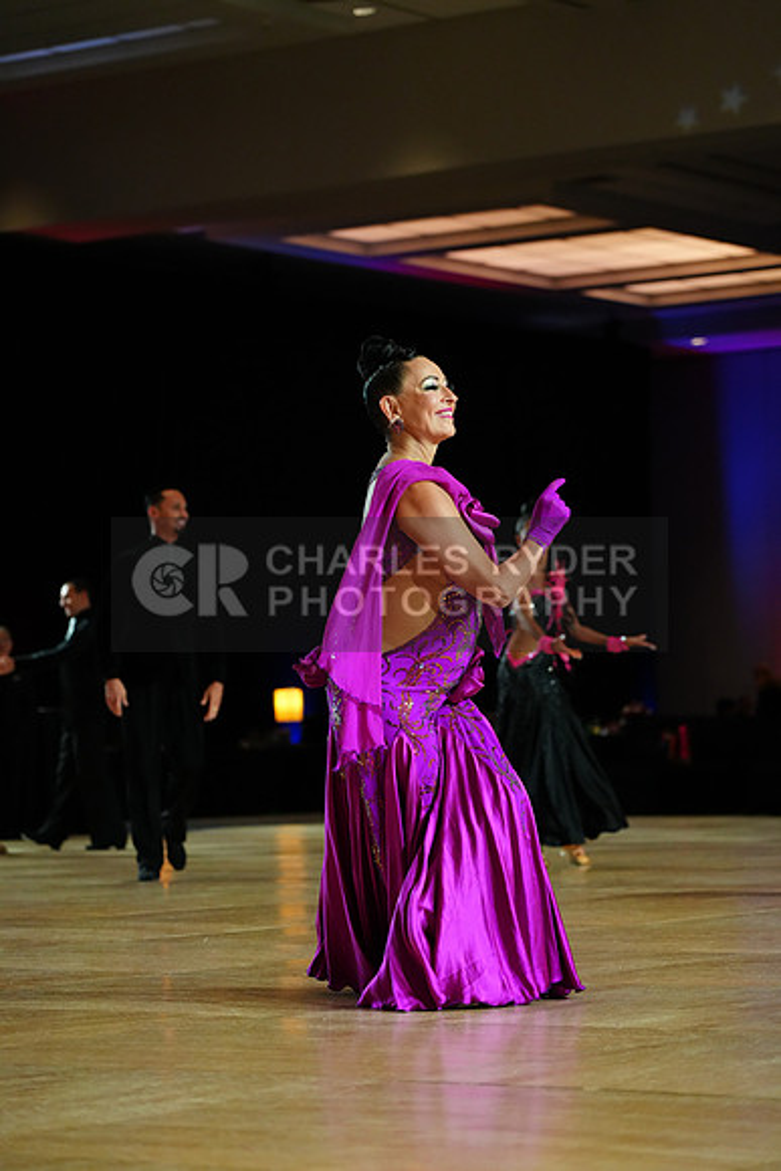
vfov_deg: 19.5
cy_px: 586
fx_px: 3415
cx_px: 390
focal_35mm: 105
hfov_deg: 13.0
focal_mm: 105
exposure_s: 1/500
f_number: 4
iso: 3200
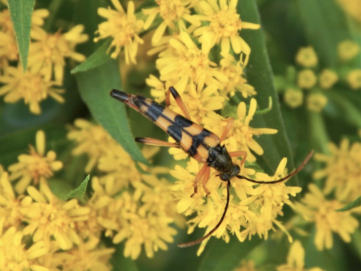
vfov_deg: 9.3
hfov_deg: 12.3
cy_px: 136
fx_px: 1669
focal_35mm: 160
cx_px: 180
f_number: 5.1
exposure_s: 1/125
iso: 400
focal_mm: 28.7
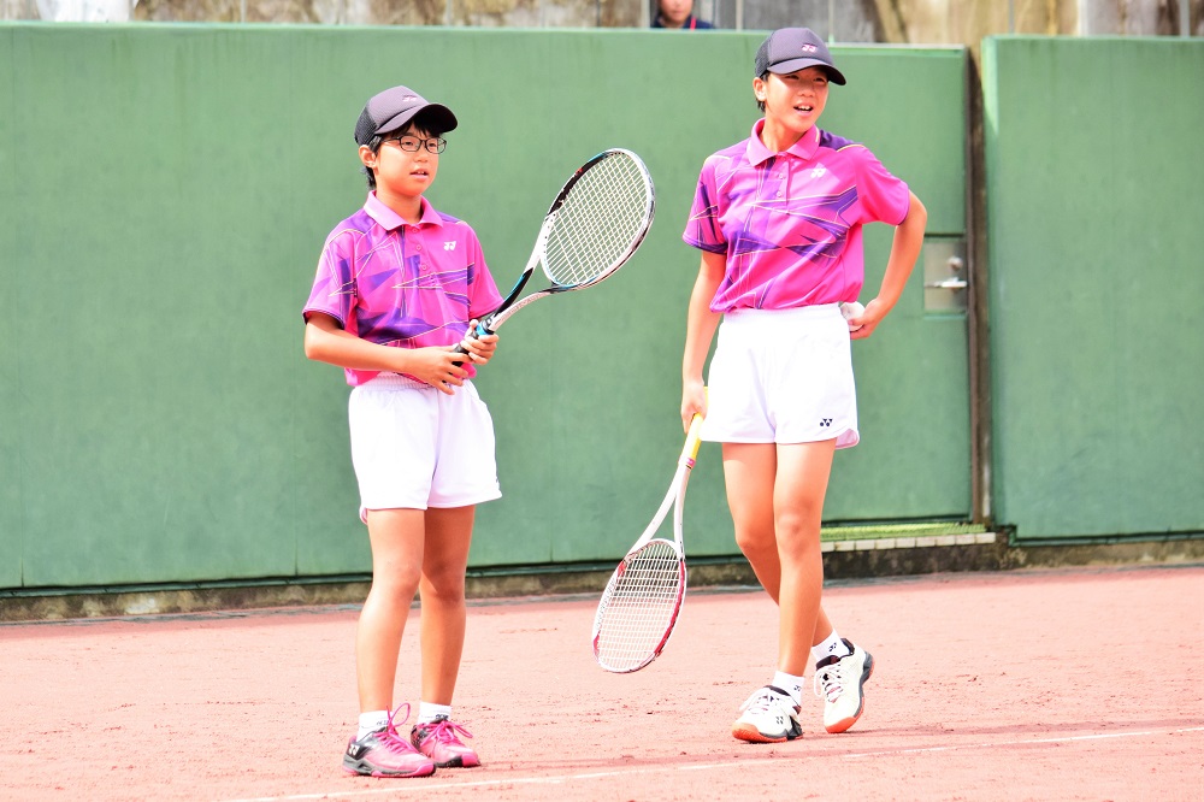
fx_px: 5516
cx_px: 602
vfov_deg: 8.3
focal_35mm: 165
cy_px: 401
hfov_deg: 12.5
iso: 500
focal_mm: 110
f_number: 4.8
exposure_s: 1/1250
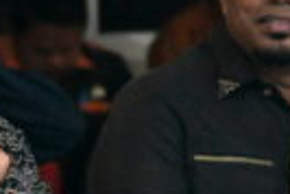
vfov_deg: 1.9
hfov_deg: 2.9
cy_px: 101
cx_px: -137
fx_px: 5806
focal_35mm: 720
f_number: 6.3
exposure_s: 1/200
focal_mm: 200
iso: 22800
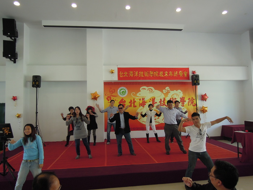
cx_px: 126
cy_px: 95
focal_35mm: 24
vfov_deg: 56.8
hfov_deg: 71.6
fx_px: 175
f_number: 2.2
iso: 160
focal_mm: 4.3
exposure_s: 1/160
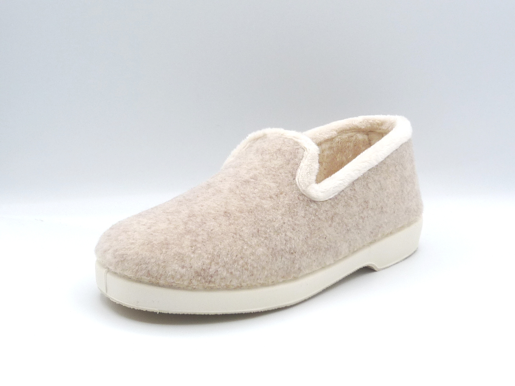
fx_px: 729
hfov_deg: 38.9
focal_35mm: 49
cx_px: 258
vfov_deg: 29.7
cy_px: 193
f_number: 5
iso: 100
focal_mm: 4.8
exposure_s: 1/200
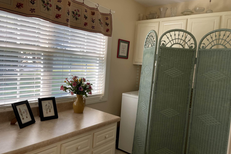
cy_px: 75
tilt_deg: -3.8
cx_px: 118
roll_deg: -3.1
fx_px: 180
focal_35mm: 28
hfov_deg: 65.5
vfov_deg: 46.4
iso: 40
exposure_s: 1/120
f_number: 1.6
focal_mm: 4.2
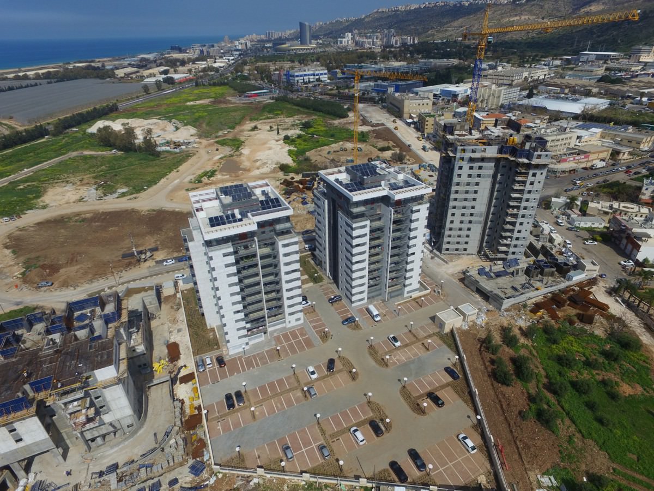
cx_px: 327
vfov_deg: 66.0
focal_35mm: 20
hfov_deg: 81.7
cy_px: 246
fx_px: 378
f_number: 2.8
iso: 100
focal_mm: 3.61
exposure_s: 1/2398
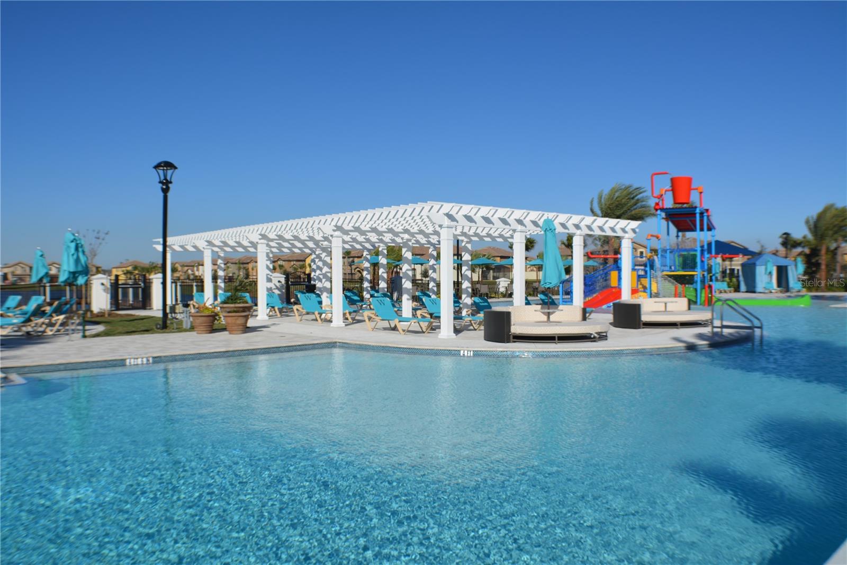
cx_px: 424
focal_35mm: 36
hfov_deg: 53.1
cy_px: 282
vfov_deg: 36.9
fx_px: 847
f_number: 9
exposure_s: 1/320
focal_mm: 24
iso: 100
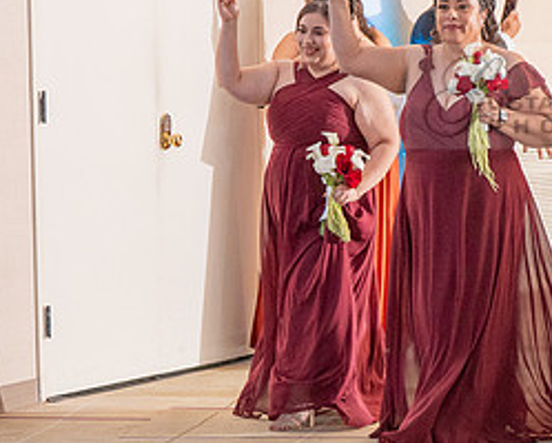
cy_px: 234
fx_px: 3305
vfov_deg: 7.7
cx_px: 391
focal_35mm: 202
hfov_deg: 9.5
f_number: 3.2
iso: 1600
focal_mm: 70
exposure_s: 1/200
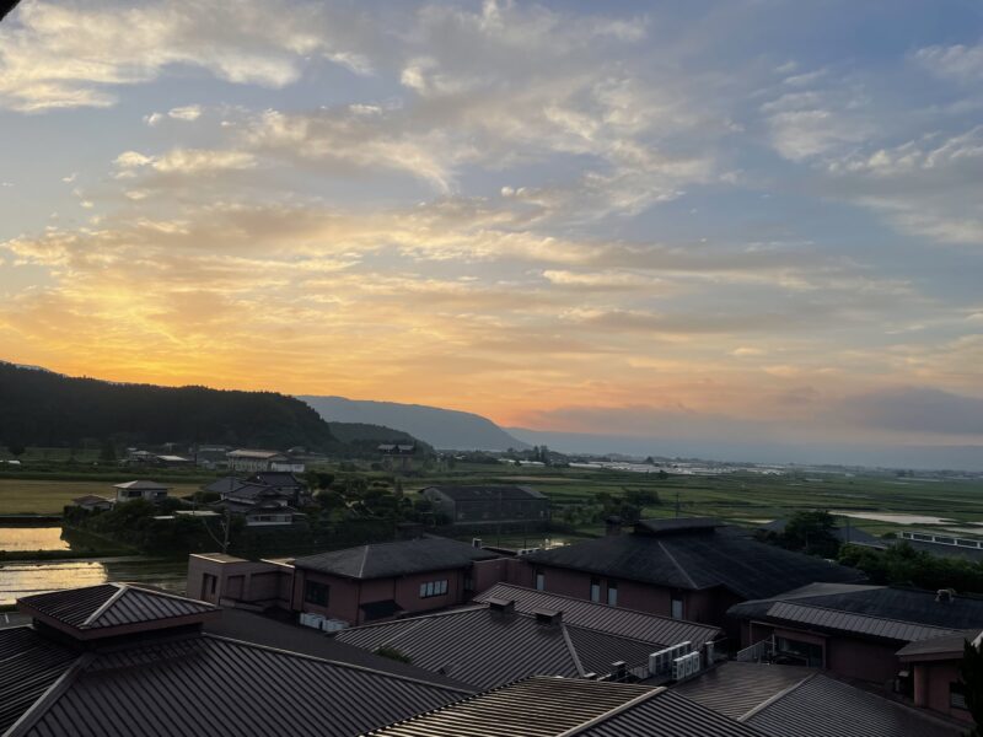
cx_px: 492
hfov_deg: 67.3
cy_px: 368
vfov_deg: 53.1
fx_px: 738
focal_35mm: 26
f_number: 1.6
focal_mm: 4.2
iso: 32
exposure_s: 1/1195
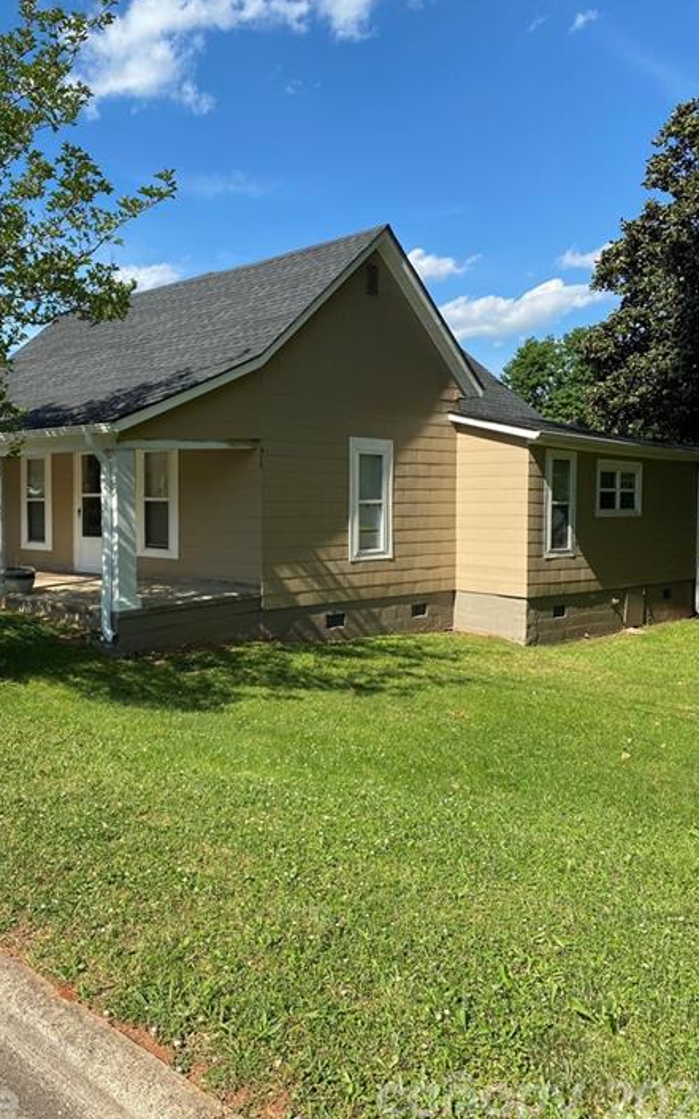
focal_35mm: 30
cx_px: 273
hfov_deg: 41.6
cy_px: 550
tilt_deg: -0.8
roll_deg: -0.5
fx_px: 915
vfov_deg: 62.9
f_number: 1.8
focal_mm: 4.25
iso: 32
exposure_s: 1/1866
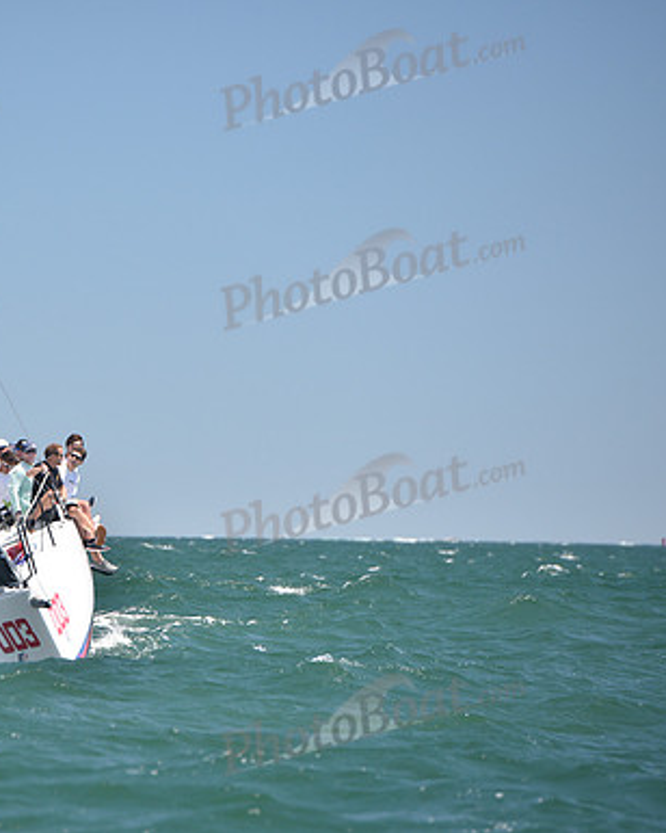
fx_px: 6973
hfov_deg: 5.5
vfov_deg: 6.8
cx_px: 110
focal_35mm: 283
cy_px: 416
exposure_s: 1/800
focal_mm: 200
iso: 320
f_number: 4
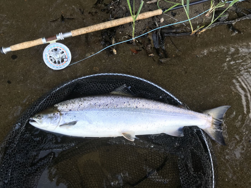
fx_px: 203
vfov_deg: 49.7
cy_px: 94
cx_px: 126
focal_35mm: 28
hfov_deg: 63.4
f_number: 1.8
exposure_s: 1/50
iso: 25
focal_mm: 3.99
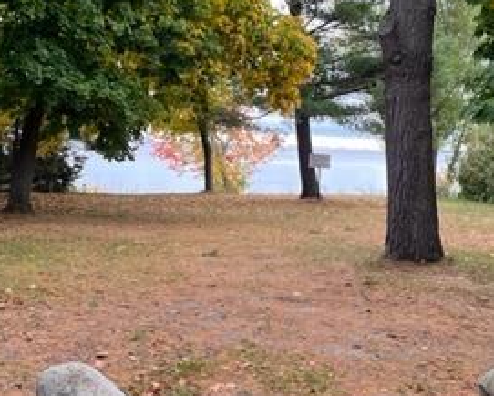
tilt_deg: +1.4
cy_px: 97
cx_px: 253
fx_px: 878
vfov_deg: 25.1
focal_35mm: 60
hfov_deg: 31.4
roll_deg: -2.5
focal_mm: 5.1
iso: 50
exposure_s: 1/338
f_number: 1.6
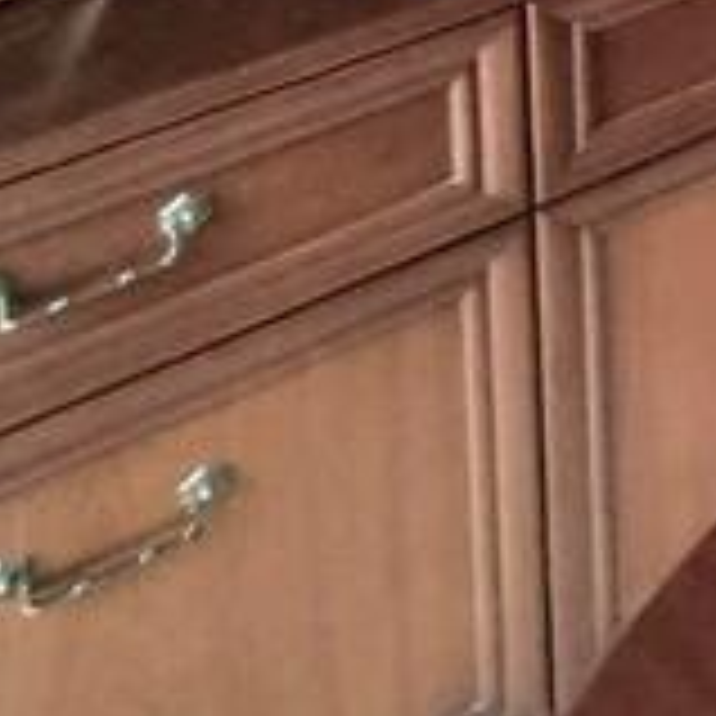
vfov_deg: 15.9
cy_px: -856
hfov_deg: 12.5
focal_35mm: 74
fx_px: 1732
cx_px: 2013
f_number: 2.2
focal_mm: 2.2
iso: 400
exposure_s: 1/30
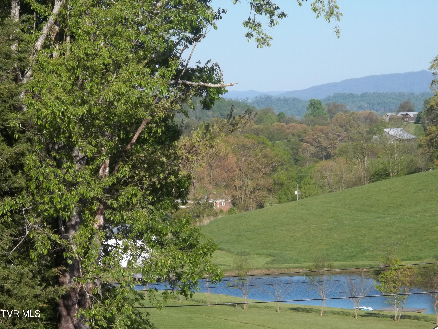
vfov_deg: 9.0
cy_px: 164
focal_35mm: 165
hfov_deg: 12.0
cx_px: 219
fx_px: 2088
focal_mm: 29.5
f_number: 5.9
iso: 64
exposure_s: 1/250
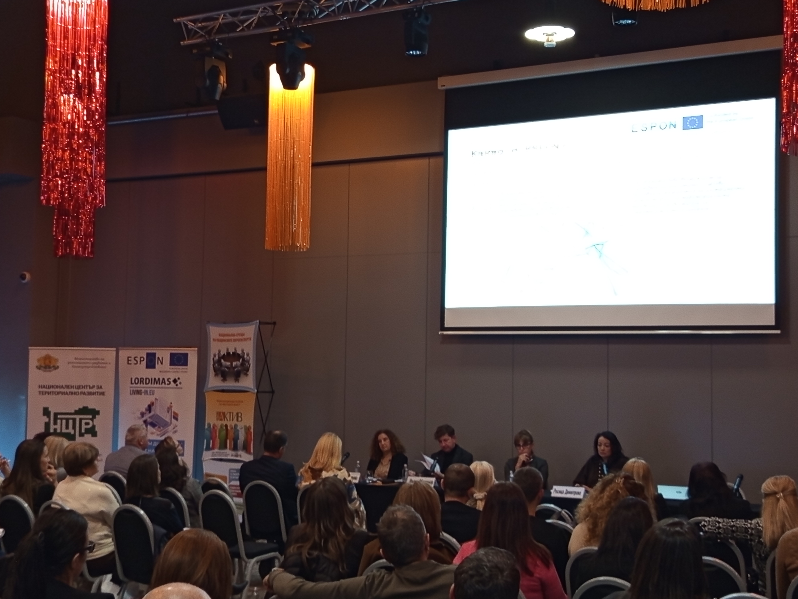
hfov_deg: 38.2
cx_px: 399
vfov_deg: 29.1
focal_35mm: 50
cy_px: 300
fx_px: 1153
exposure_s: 1/33.3
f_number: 1.7
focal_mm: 5.24
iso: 356
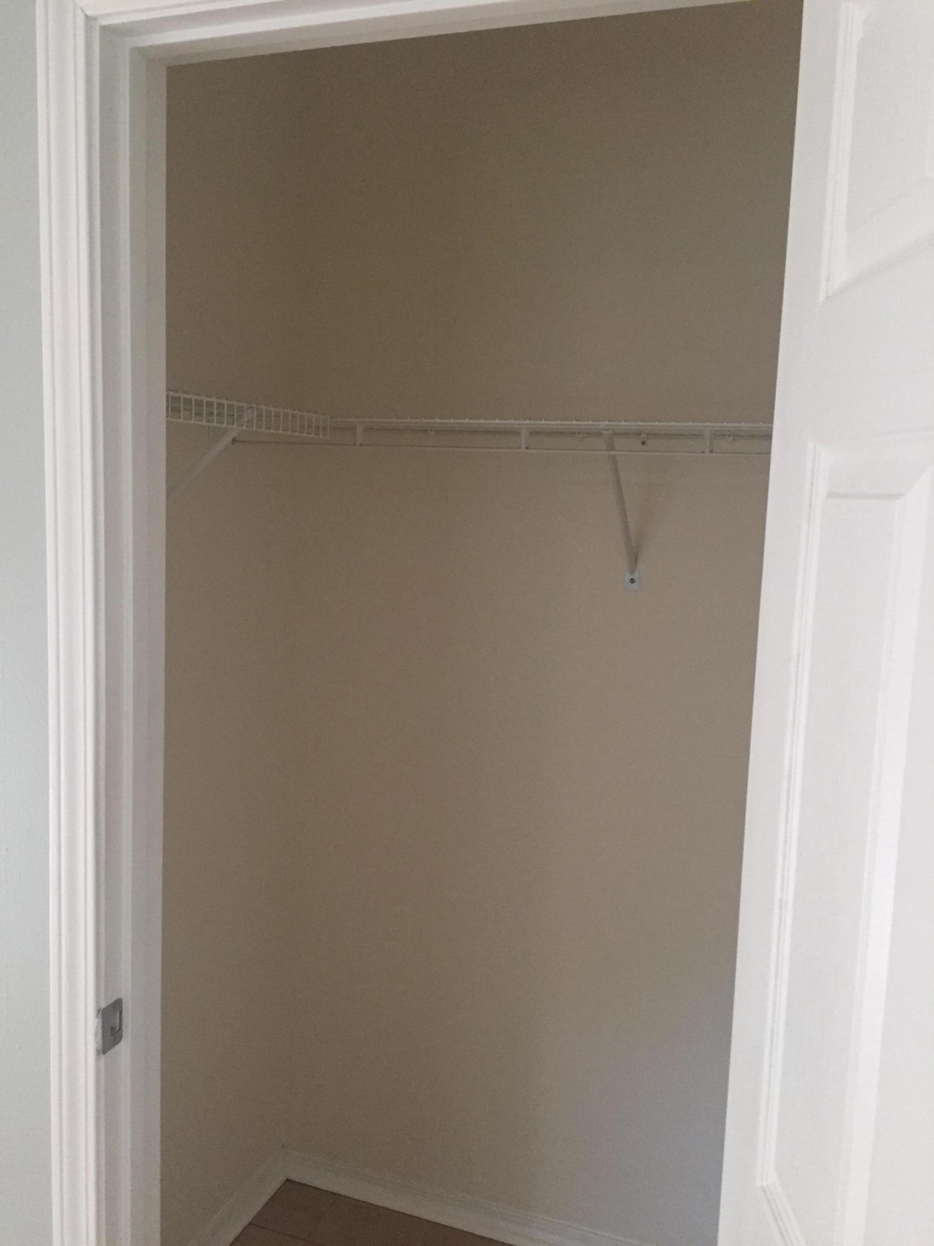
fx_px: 1043
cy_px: 623
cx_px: 467
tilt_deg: -6.2
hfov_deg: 48.2
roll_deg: -1.8
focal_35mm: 29
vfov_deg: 61.7
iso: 160
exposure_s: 1/30
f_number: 2.2
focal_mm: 4.15
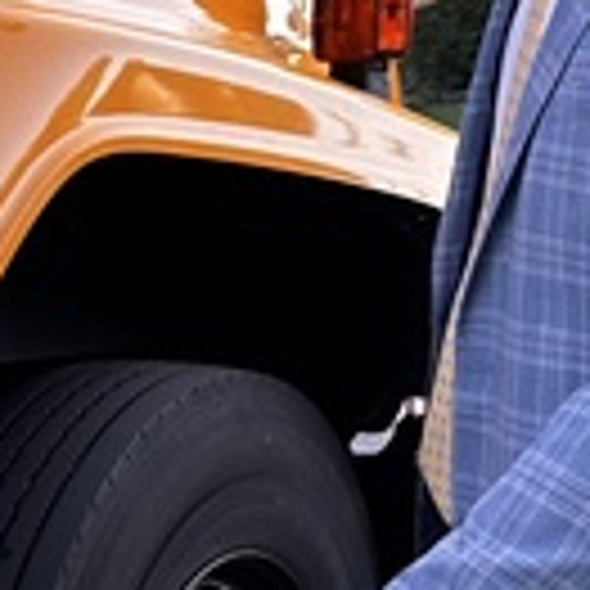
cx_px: -203
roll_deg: +0.0
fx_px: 3201
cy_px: 887
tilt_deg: -16.0
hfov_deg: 10.3
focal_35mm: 166
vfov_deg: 10.2
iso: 64
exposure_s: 1/143
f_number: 1.78
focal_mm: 6.86
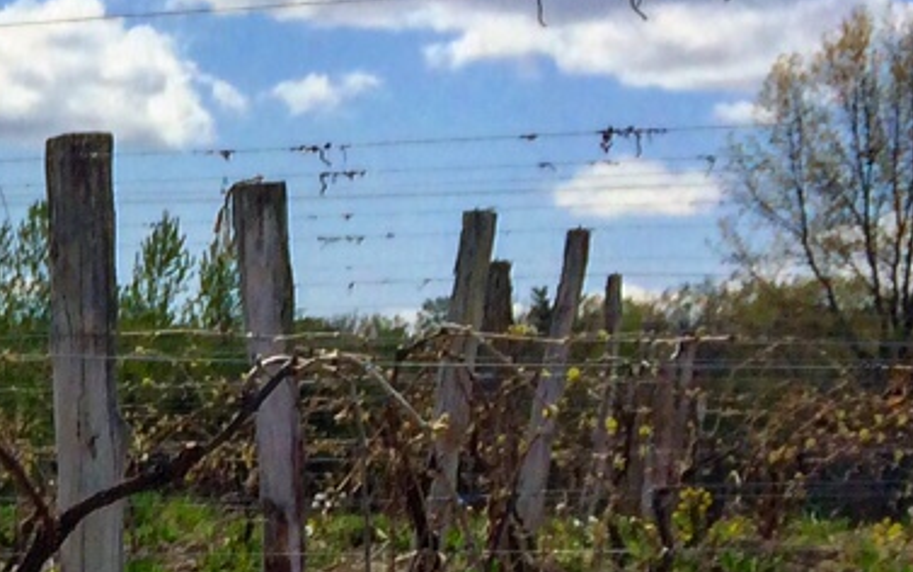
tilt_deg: -2.0
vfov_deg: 9.8
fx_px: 3311
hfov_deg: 13.5
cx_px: -884
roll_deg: -1.2
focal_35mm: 133
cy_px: 555
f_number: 2.2
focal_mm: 4.15
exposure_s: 1/4115
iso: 32
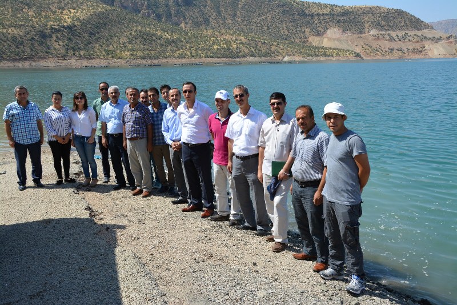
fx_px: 419
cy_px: 152
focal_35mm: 33
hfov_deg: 57.2
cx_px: 228
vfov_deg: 40.0
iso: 125
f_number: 8
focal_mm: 22
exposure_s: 1/250
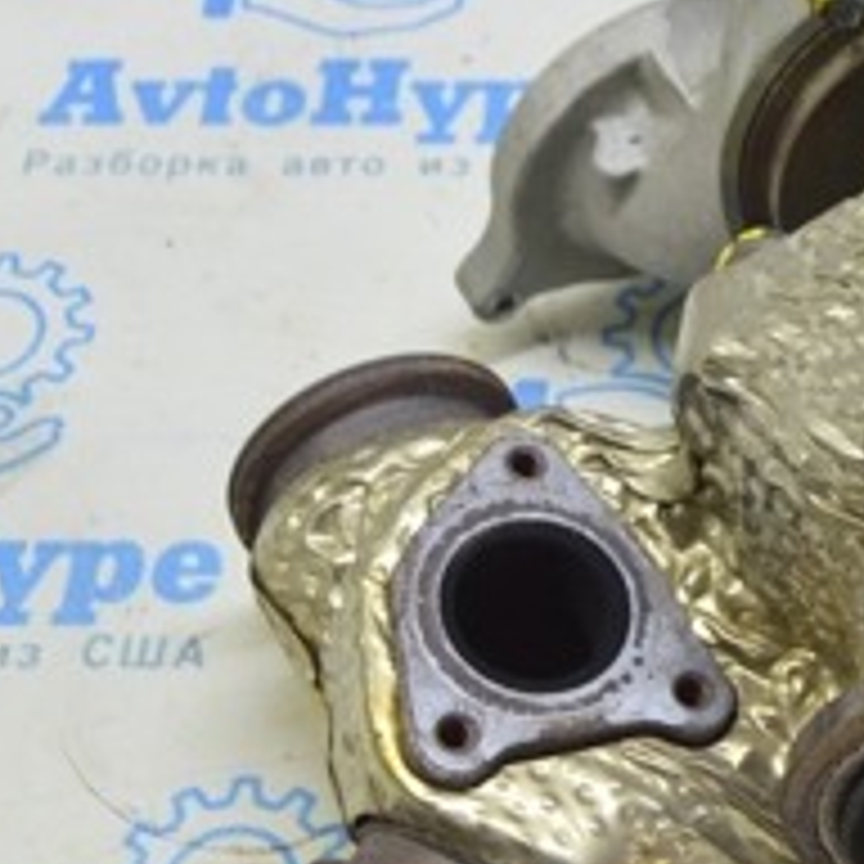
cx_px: 814
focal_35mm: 97
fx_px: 2751
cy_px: 160
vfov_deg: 17.7
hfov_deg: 17.5
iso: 400
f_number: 5.6
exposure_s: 1/20
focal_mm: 23
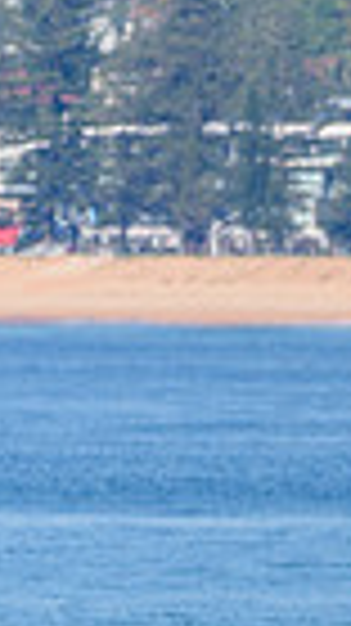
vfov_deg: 1.0
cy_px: 750
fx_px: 36136
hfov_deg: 0.6
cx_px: 788
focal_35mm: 2180
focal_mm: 500
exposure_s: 1/2000
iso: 140
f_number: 5.6
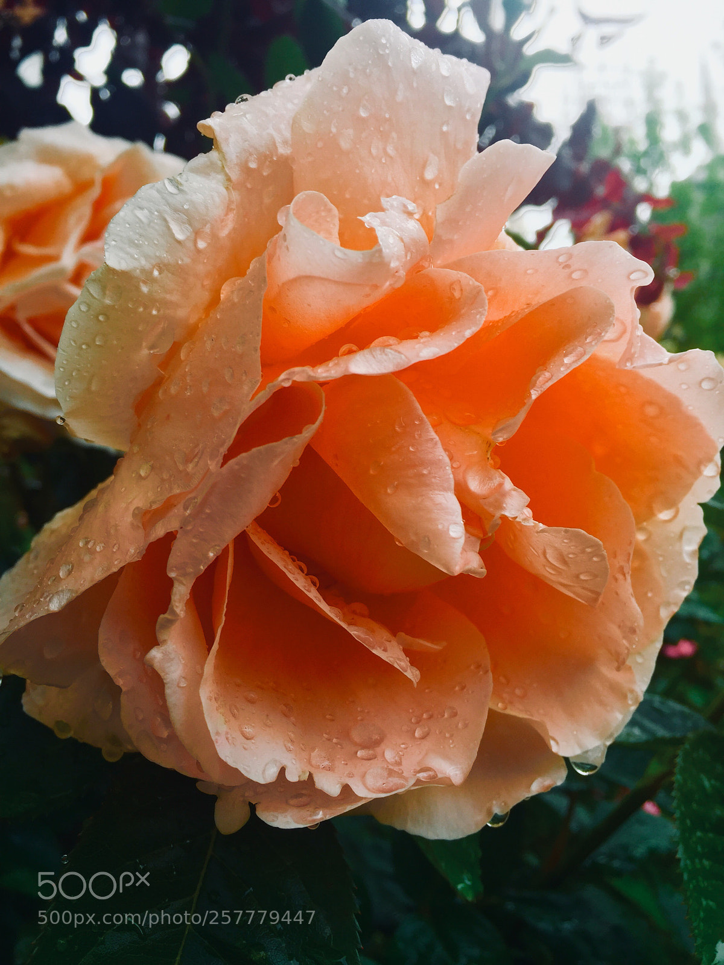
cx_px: 362
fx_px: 809
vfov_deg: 61.7
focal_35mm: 29
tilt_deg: +7.4
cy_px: 482
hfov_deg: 48.2
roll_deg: +2.3
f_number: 2.2
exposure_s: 1/176
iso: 32
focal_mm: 4.15
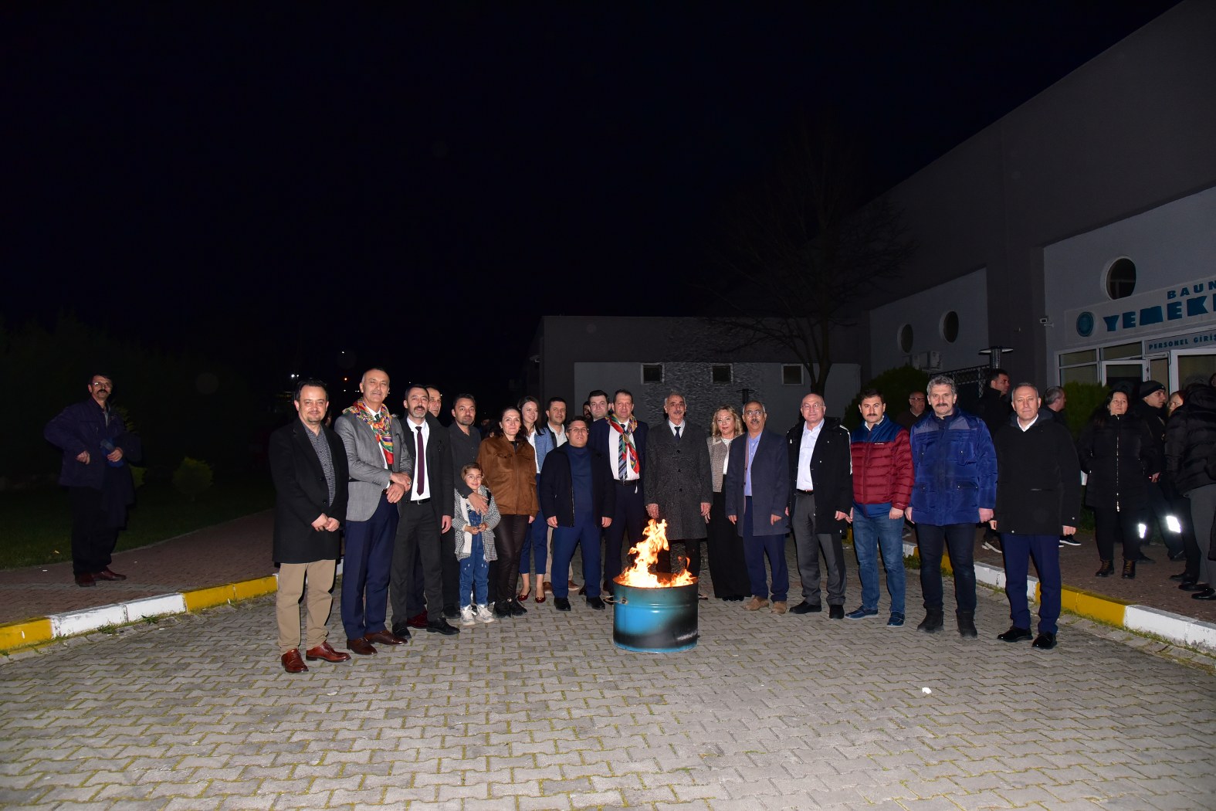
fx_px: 811
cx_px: 608
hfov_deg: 73.7
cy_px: 406
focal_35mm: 24
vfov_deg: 53.1
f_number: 6.3
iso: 2500
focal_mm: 24
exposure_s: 1/200
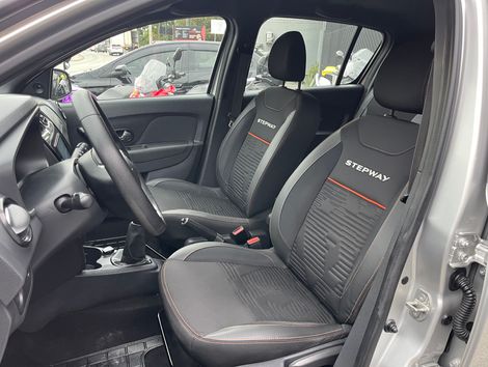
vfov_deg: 55.0
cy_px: 184
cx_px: 244
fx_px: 353
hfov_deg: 69.3
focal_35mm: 25
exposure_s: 1/60
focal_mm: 5.1
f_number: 1.6
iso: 250
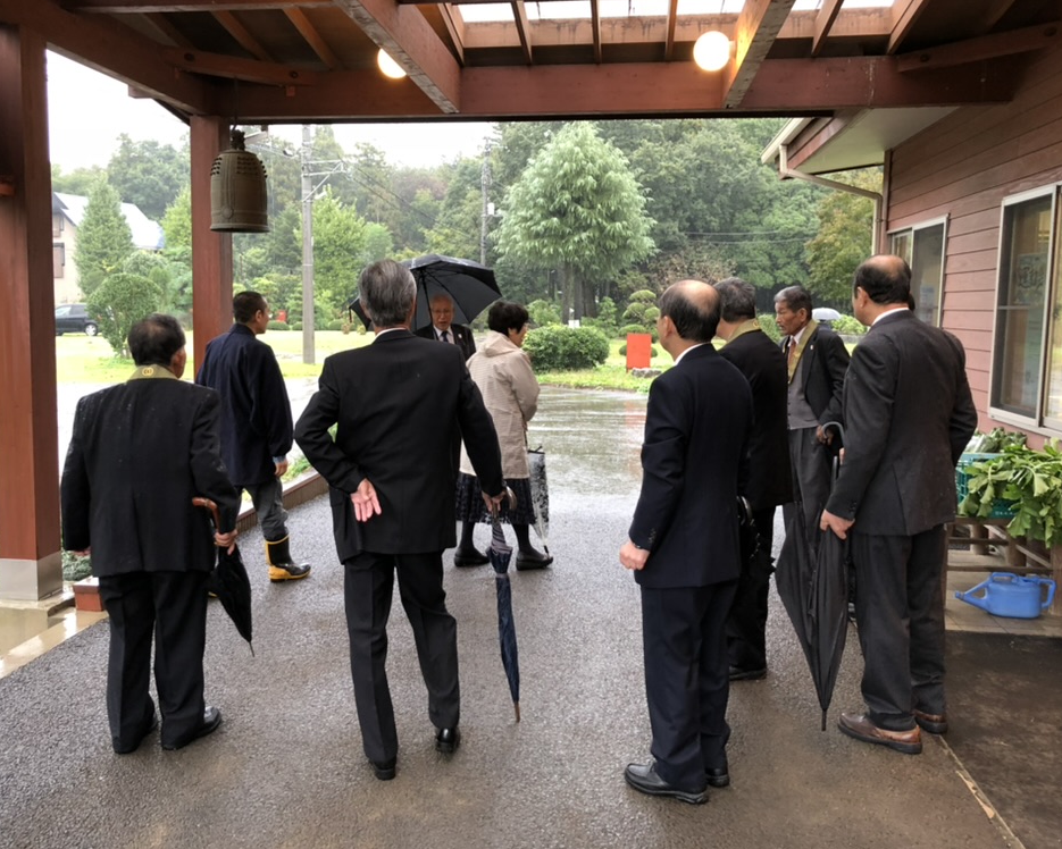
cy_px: 418
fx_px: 974
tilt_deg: -6.7
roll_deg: -0.7
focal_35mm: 31
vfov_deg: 47.1
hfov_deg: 57.1
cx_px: 484
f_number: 1.8
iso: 40
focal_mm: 3.99
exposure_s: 1/17
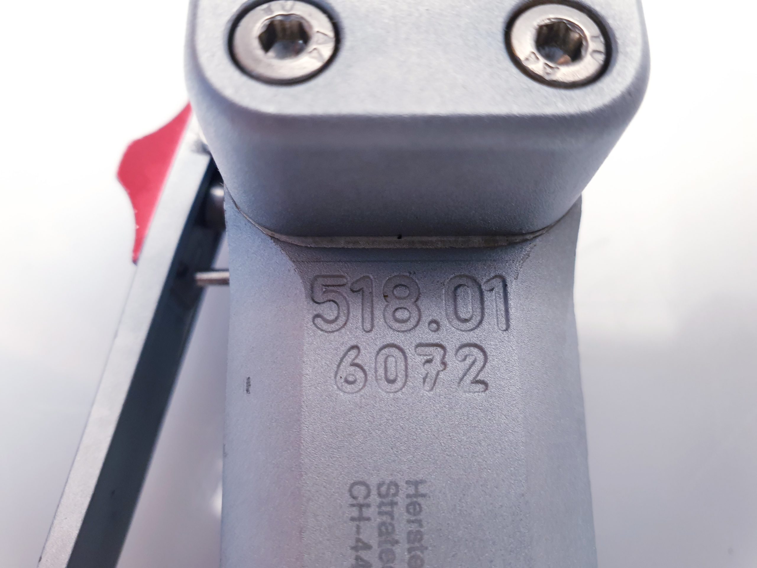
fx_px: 569
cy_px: 284
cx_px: 378
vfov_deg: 53.1
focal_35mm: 26
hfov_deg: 67.3
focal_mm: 4.3
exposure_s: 1/50
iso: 160
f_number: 2.4
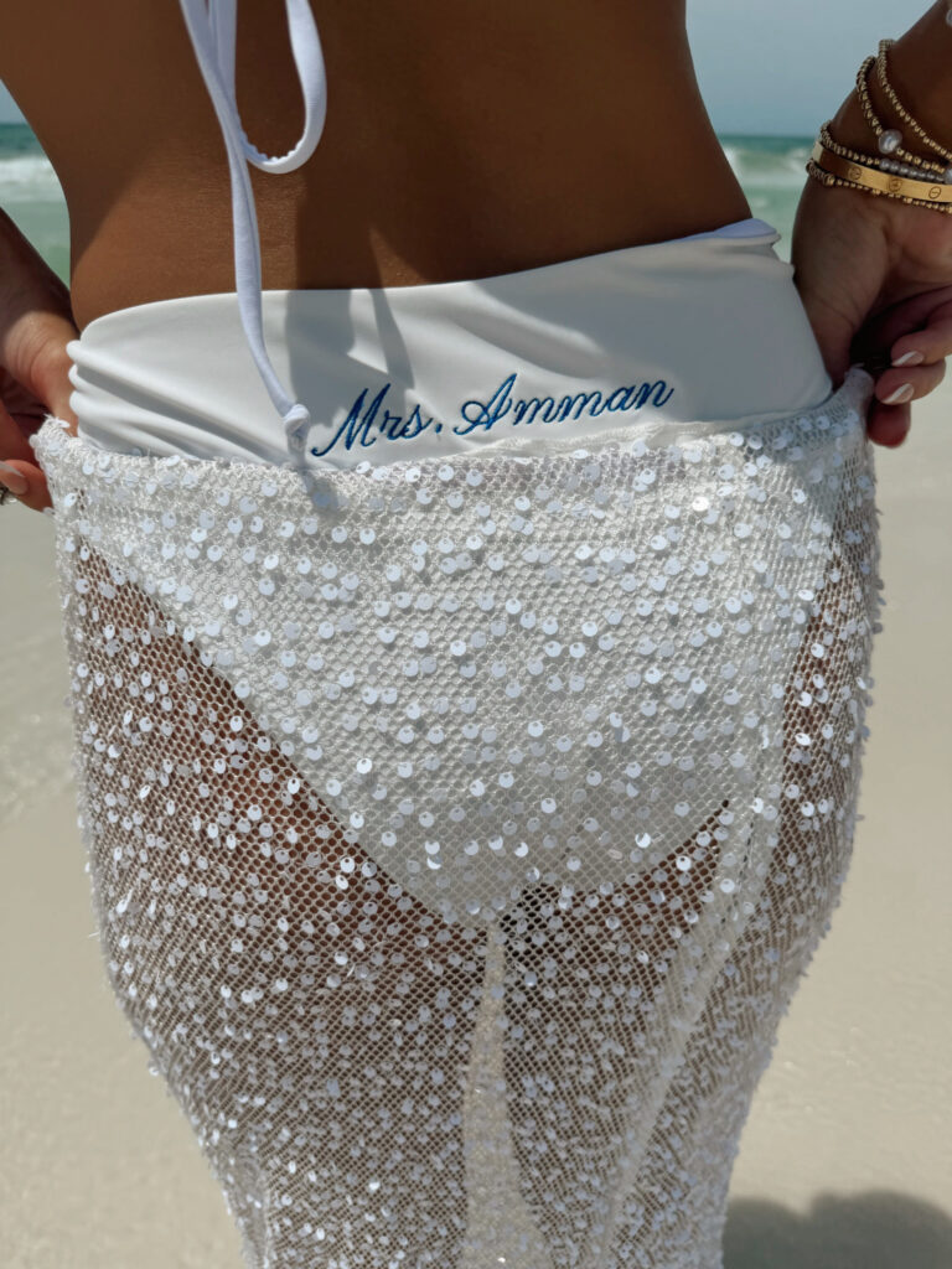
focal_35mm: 24
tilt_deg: -30.6
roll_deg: -0.1
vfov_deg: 71.6
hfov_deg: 56.8
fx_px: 880
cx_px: 476
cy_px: 634
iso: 100
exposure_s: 1/17544
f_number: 1.78
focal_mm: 6.76
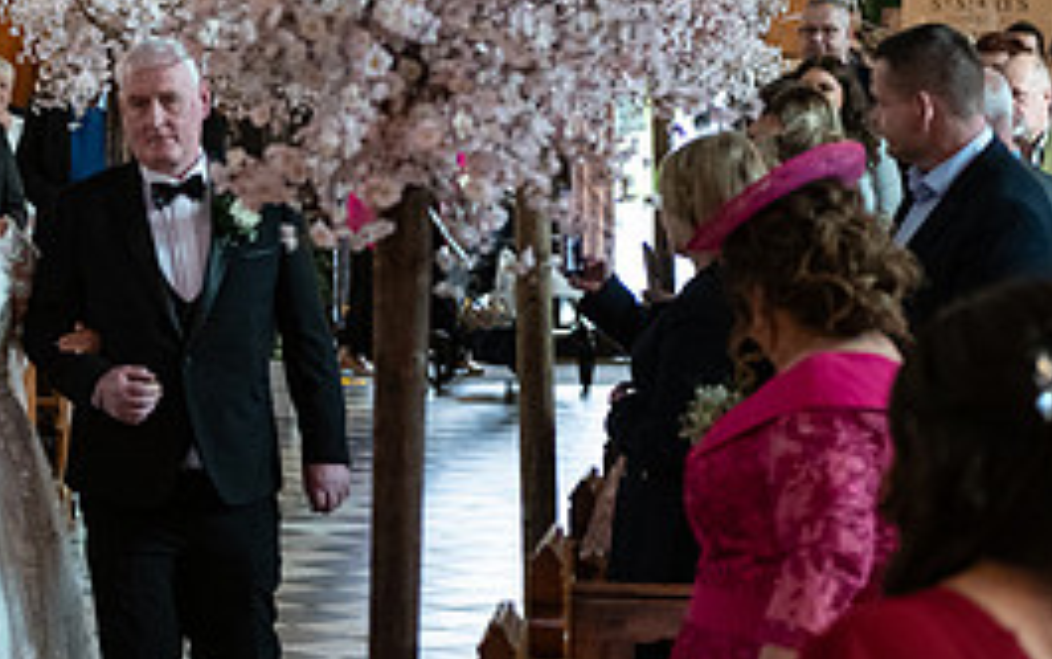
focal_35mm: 156
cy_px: 304
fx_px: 4475
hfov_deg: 13.2
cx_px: -91
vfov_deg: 8.4
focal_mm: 70
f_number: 3.5
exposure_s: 1/160
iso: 1250
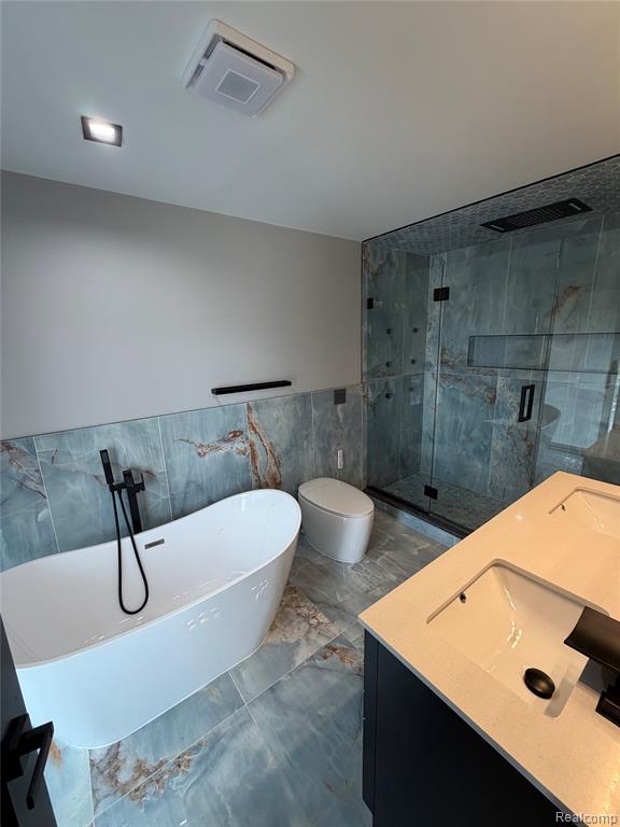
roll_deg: +1.6
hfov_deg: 85.7
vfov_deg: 102.1
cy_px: 414
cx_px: 310
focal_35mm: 14
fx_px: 334
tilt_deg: -12.2
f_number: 2.2
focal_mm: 2.22
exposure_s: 1/120
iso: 200
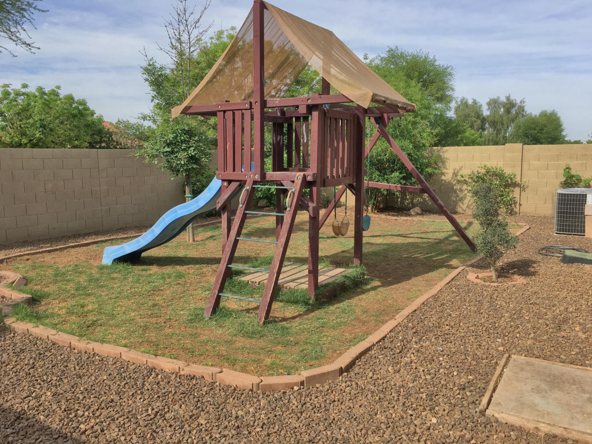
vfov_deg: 48.2
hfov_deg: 61.7
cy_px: 222
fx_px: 496
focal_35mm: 29
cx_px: 296
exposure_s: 1/1637
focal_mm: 4.15
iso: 25
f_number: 2.2
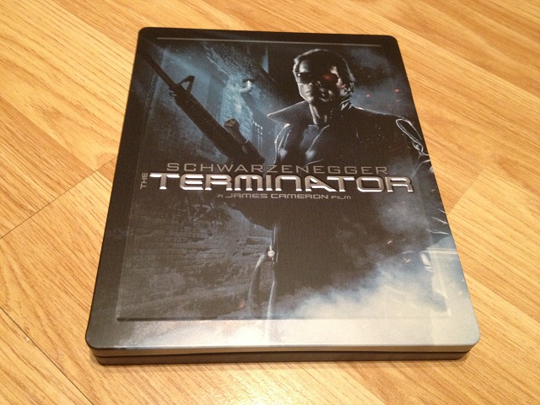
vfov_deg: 40.7
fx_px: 546
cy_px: 202
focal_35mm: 35
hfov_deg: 52.6
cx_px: 270
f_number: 2.4
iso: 320
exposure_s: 1/20
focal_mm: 4.28
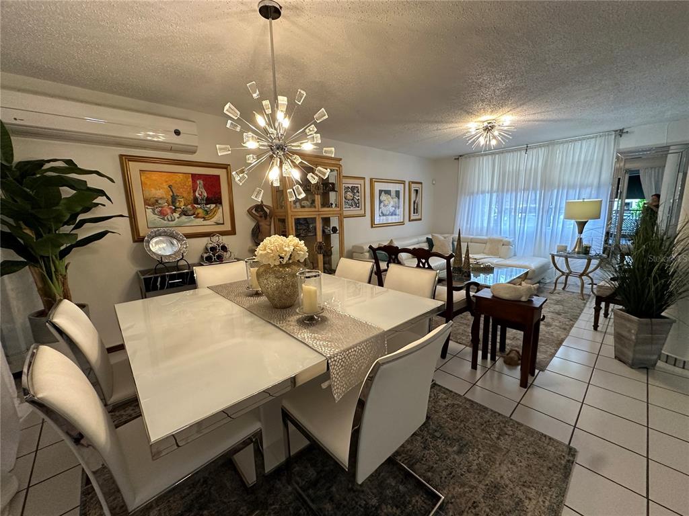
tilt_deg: -7.8
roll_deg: +0.6
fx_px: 279
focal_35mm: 14
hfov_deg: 102.1
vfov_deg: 85.7
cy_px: 258
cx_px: 344
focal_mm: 2.22
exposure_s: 1/120
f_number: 2.2
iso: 250
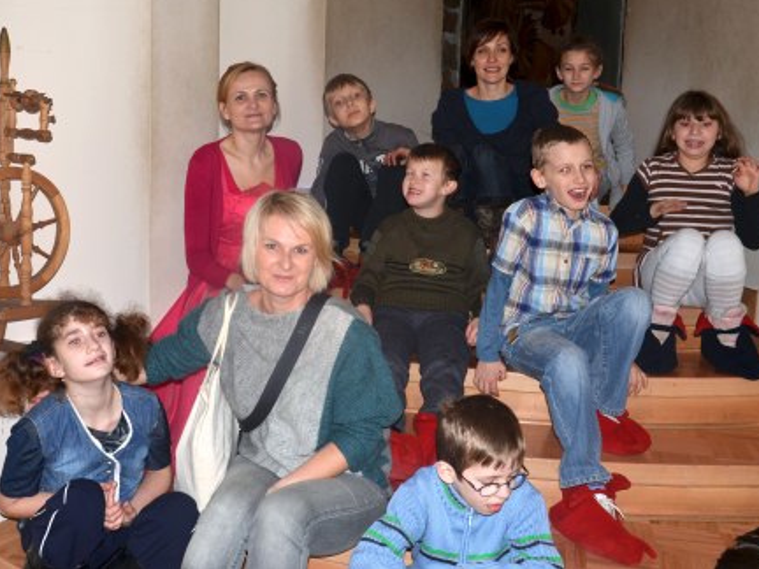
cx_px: 353
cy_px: 279
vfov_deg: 36.0
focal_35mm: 40
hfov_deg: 46.8
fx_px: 877
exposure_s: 1/60
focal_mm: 24
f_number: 8
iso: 100
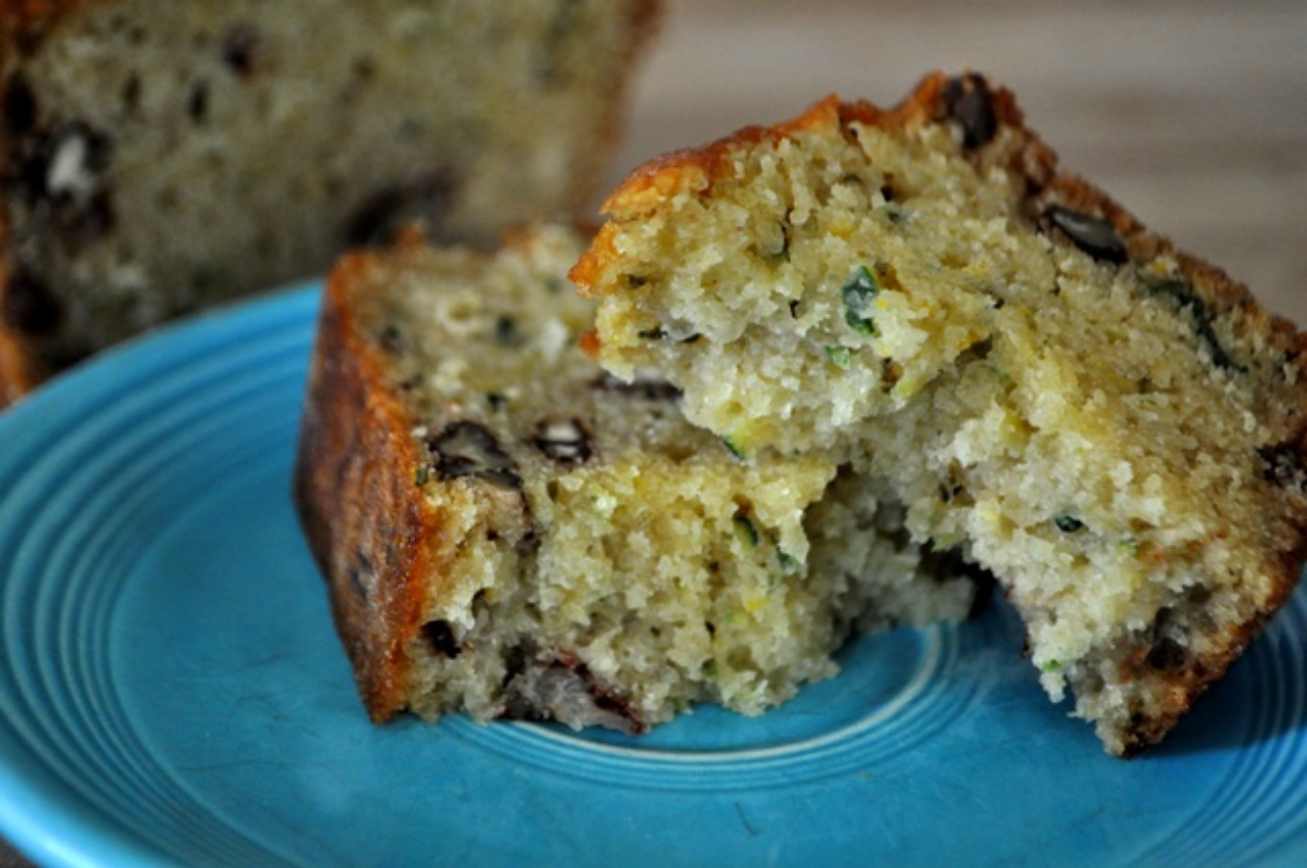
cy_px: 434
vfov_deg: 20.1
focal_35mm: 68
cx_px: 654
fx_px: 2447
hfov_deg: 29.9
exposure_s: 1/30
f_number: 5.3
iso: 1250
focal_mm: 45
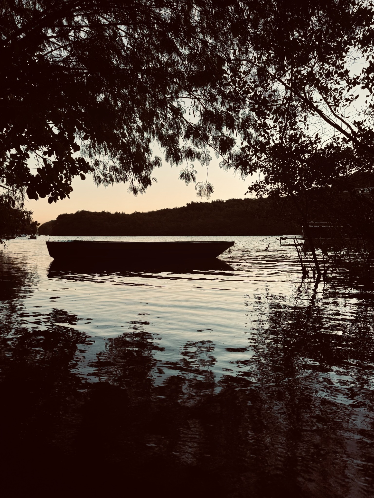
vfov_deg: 71.6
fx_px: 346
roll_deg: +0.4
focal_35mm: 24
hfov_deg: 56.8
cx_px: 187
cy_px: 249
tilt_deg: -1.1
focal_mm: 6.76
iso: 80
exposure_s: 1/439
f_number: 1.78
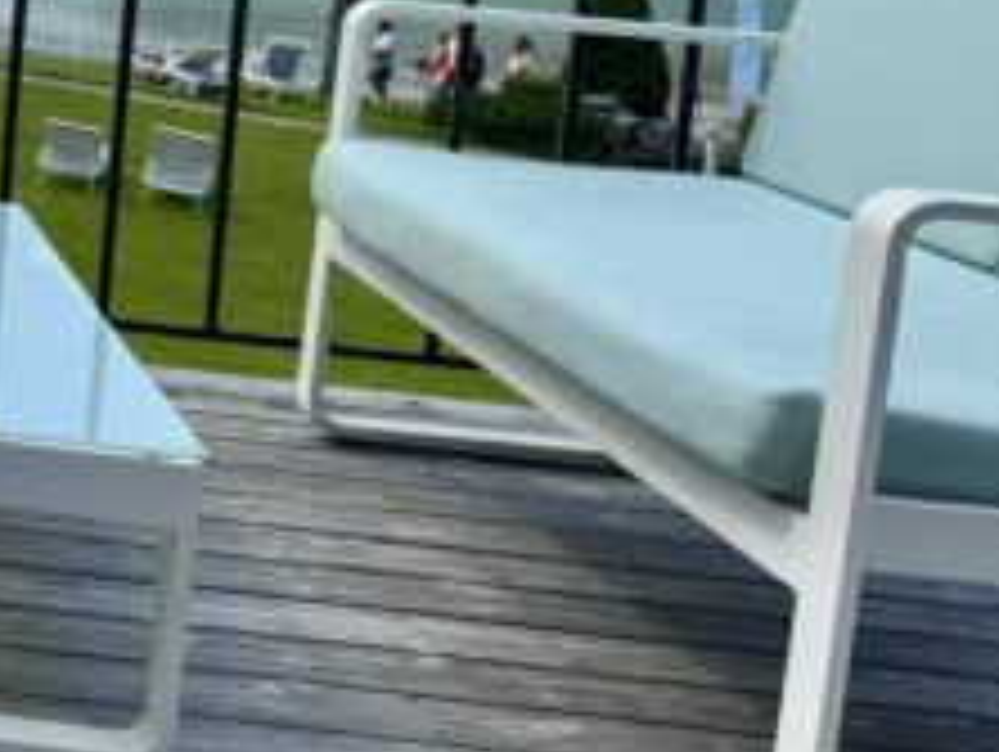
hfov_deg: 19.1
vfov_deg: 17.0
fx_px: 2398
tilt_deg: -4.3
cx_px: -698
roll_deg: -4.8
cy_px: -171
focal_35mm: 83
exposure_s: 1/5348
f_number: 1.78
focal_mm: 6.76
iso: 80
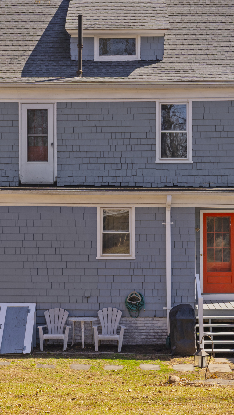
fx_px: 937
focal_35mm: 85
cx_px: 118
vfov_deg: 25.0
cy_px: 192
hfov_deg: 14.2
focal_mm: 47
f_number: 10
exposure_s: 1/250
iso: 320
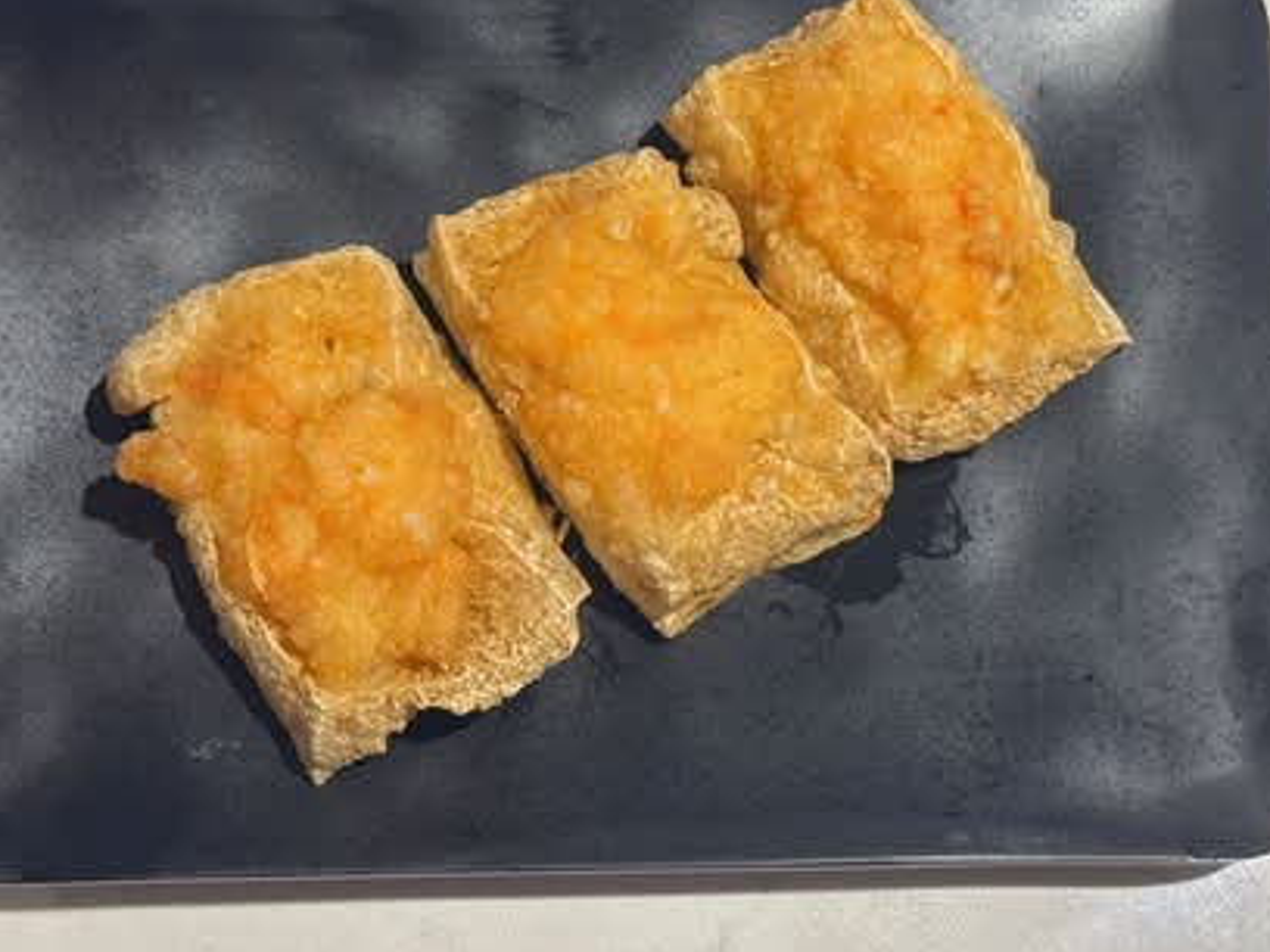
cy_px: 352
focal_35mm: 69
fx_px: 2531
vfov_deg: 21.3
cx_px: 660
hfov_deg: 28.2
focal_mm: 6.76
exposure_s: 1/60
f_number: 1.78
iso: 100
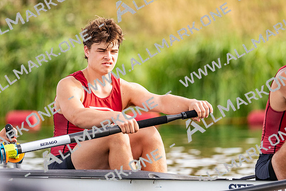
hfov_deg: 3.4
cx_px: 143
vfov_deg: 2.3
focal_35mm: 604
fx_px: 4798
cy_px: 96
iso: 720
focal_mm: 400
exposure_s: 1/2500
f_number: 4.5
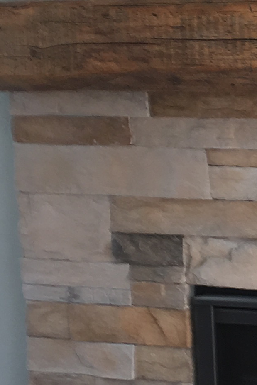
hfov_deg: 10.1
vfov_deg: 15.6
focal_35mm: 131
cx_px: 407
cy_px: 234
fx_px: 1402
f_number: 2.2
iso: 25
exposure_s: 1/60
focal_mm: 4.15
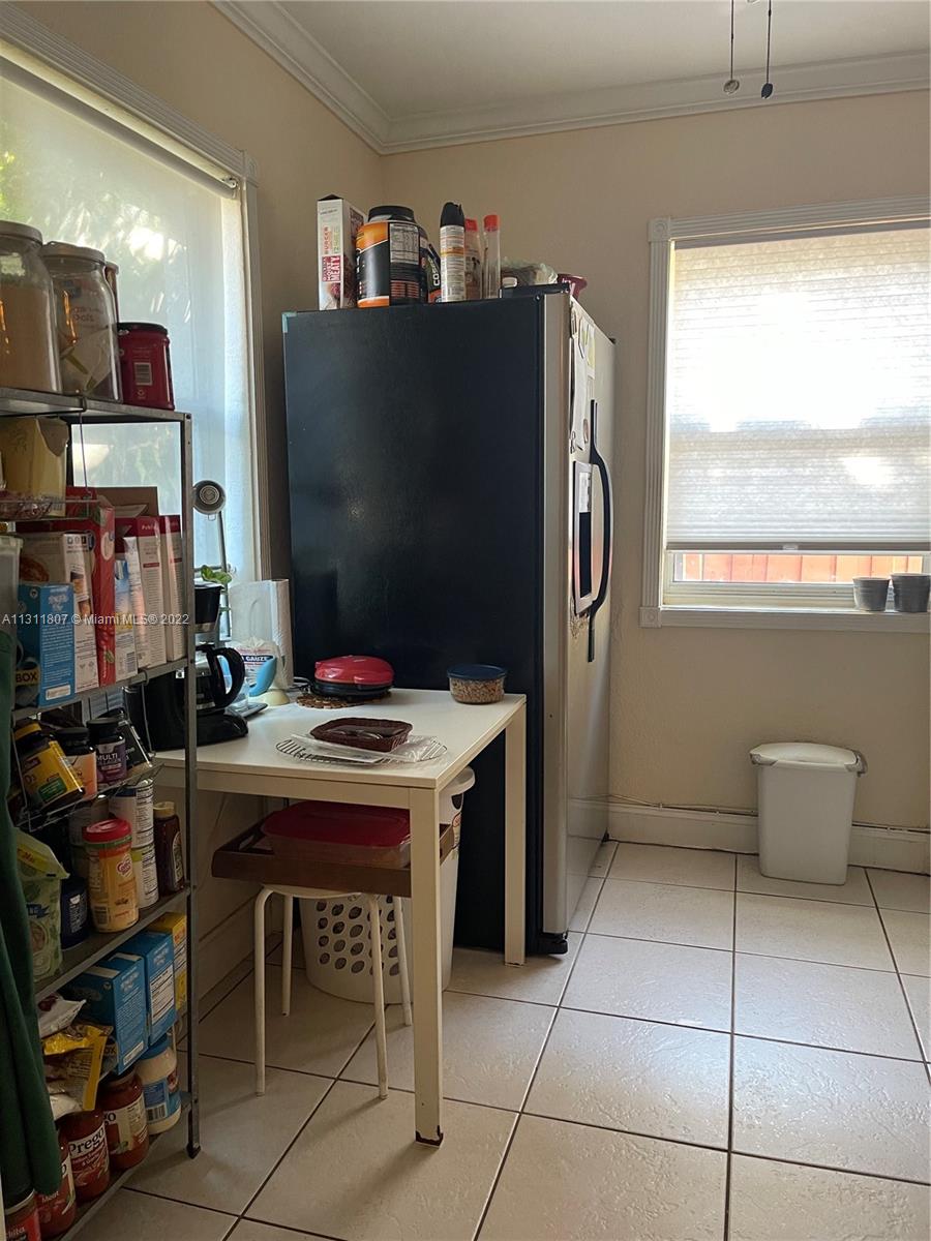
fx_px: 932
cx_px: 466
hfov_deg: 53.1
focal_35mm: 26
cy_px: 620
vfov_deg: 67.3
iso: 320
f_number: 1.6
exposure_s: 1/60
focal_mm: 5.1
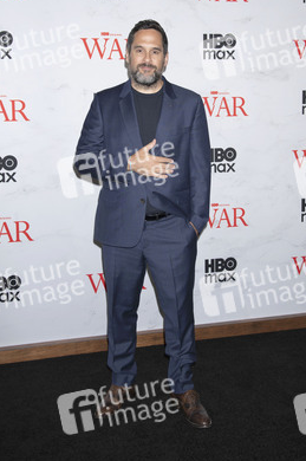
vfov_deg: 49.6
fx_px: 499
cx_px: 152
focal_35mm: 39
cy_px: 229
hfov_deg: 34.1
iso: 640
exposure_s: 1/200
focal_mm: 38
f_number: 5.6
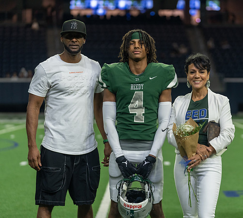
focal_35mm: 133
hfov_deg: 13.8
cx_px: 142
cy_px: 109
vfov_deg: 12.4
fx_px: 1006
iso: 1250
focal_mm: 109
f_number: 2.8
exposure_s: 1/320
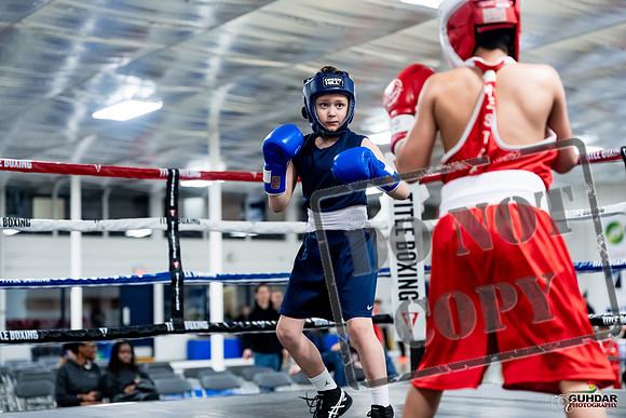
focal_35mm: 65
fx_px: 1130
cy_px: 209
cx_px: 313
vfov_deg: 20.9
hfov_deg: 31.0
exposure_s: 1/800
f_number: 2.2
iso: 4000
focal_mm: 65
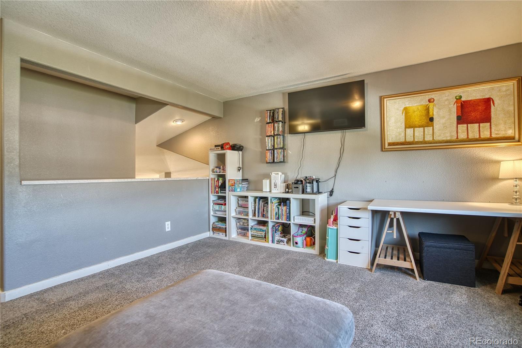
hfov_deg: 96.7
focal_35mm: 16
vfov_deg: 73.7
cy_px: 174
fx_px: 232
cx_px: 261
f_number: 4
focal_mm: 16
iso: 500
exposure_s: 1/20
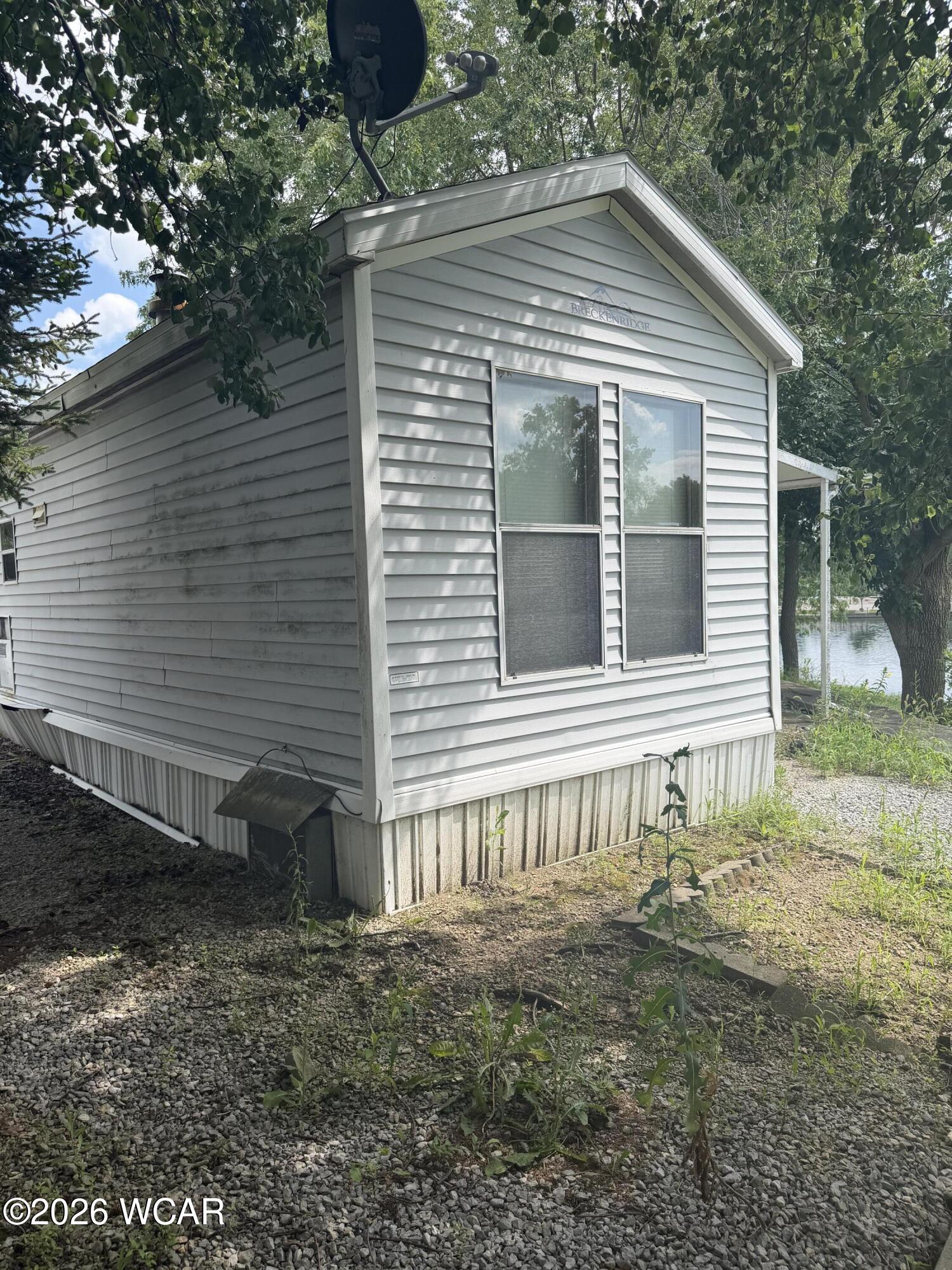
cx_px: 476
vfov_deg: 71.6
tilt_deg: -2.5
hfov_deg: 56.8
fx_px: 880
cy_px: 635
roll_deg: +3.5
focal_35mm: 24
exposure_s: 1/2299
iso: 80
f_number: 1.78
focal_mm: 6.76
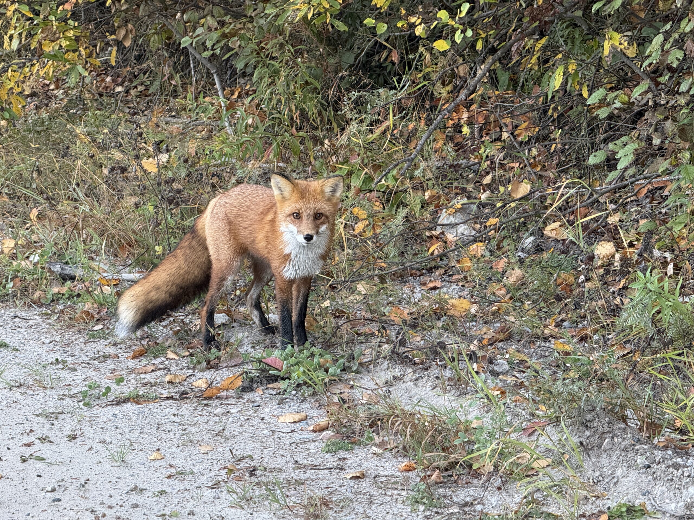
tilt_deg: -11.1
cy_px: 260
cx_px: 347
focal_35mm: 120
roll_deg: +0.9
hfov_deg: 16.4
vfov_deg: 12.3
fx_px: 2406
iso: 200
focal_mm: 15.66
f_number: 2.8
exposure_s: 1/99
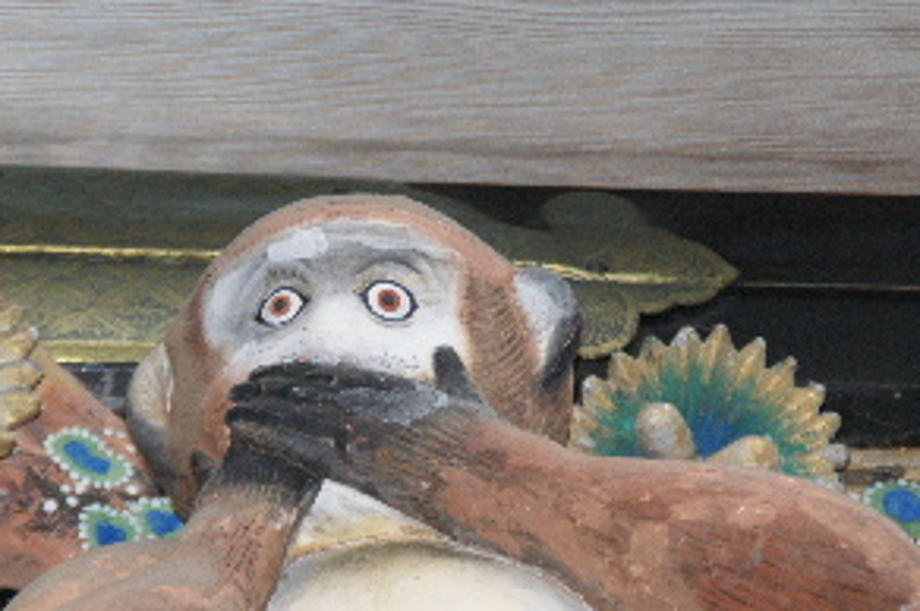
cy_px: 427
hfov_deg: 6.7
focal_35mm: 306
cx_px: 408
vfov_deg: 4.5
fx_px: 7811
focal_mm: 130
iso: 400
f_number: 6.3
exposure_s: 1/160
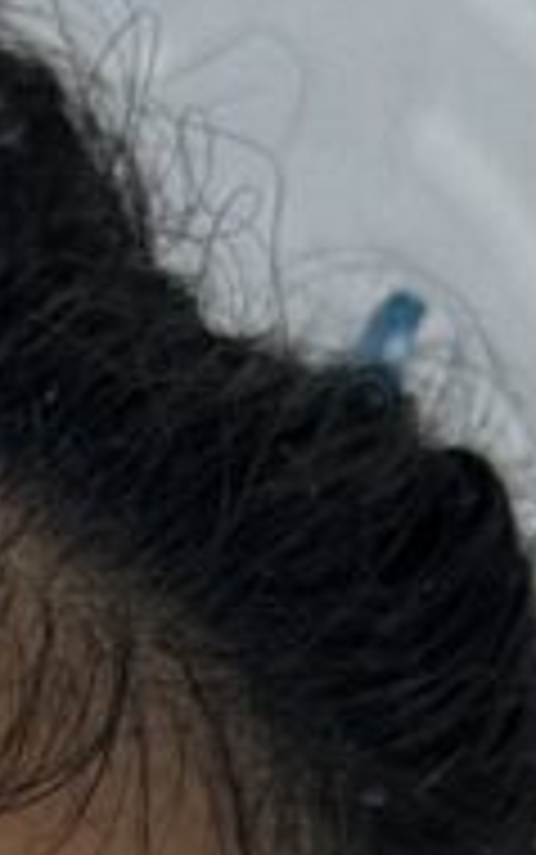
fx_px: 6394
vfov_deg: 7.2
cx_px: -986
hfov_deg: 4.6
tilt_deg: -8.6
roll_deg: -14.4
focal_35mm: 274
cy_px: 2012
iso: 64
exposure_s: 1/499
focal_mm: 6.86
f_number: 1.78
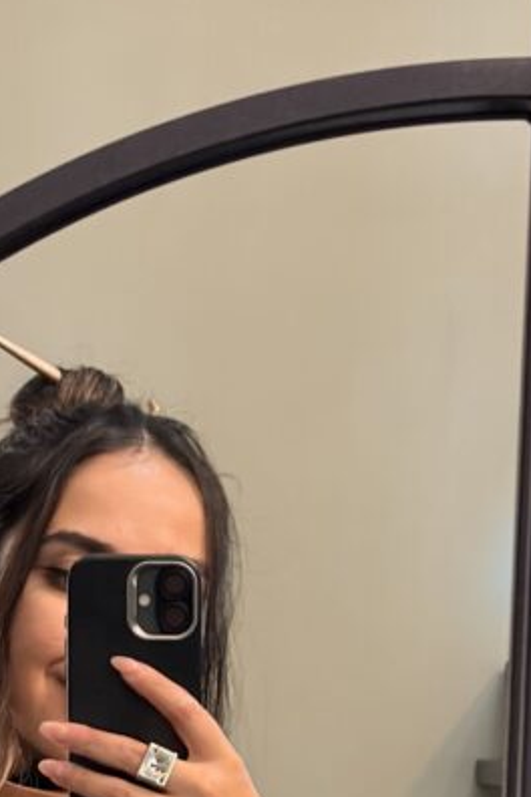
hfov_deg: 9.8
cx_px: 187
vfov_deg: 14.1
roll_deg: +0.6
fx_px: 3097
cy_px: 1002
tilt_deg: -7.9
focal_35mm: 140
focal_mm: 5.96
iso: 160
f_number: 1.6
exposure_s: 1/33
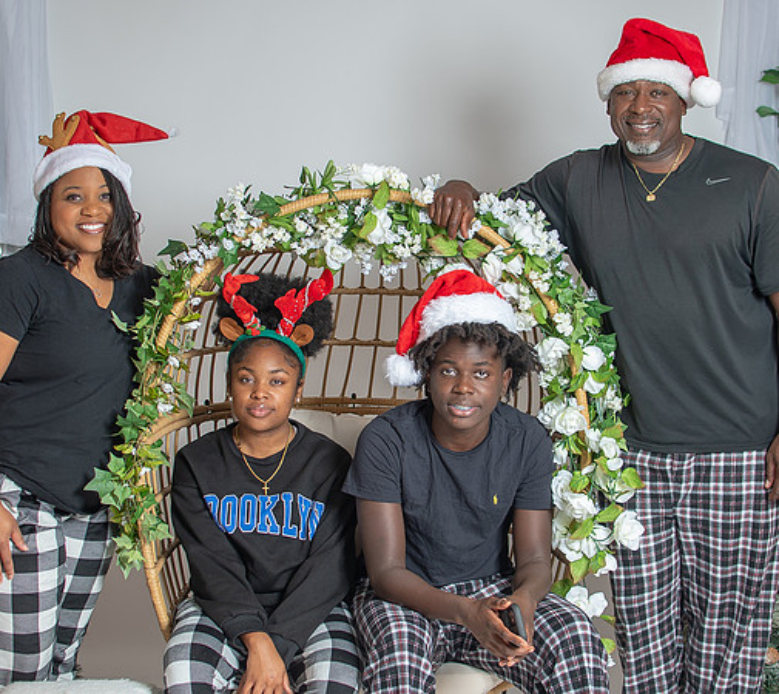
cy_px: 347
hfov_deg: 29.0
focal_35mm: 62
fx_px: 1504
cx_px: 408
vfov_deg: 26.0
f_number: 3.2
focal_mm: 35
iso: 100
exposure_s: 1/250
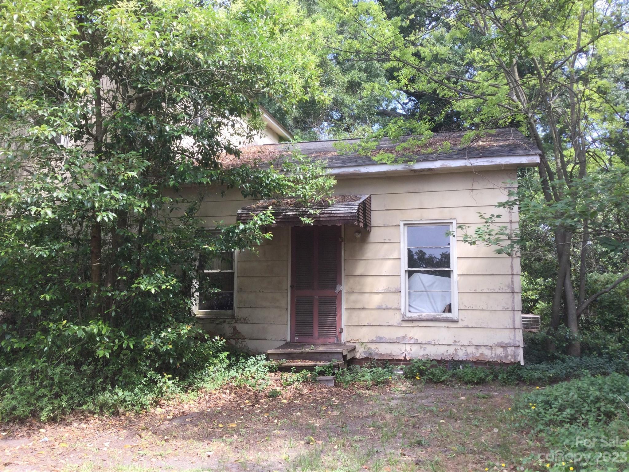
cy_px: 236
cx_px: 314
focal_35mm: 31
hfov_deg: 58.4
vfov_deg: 45.4
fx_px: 563
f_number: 2.4
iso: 25
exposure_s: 1/228
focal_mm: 3.3
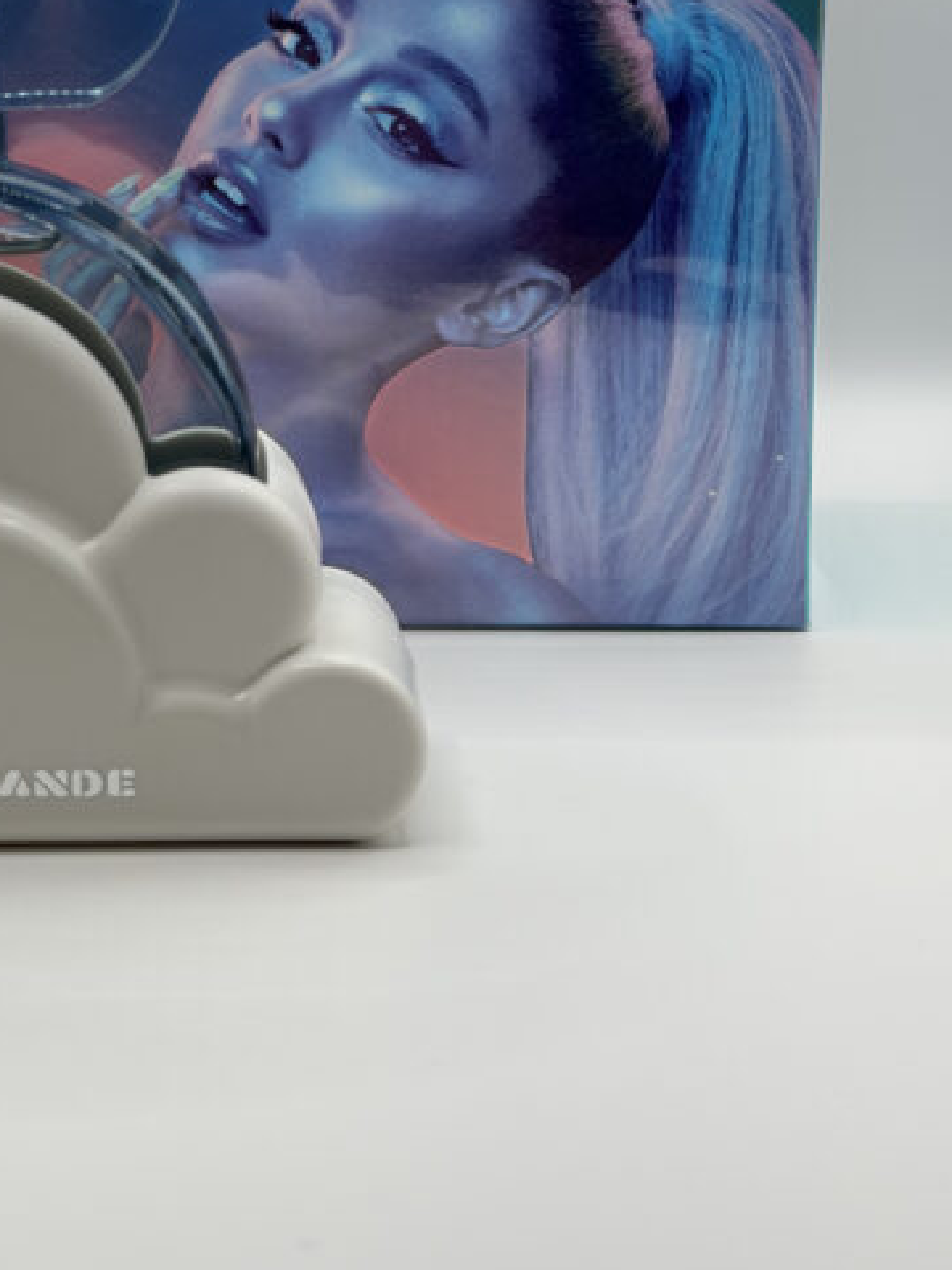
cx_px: 167
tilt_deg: -9.7
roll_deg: +0.4
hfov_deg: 18.2
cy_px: 347
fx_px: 2934
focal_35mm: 80
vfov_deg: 24.2
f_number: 1.78
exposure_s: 1/120
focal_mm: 6.76
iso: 64
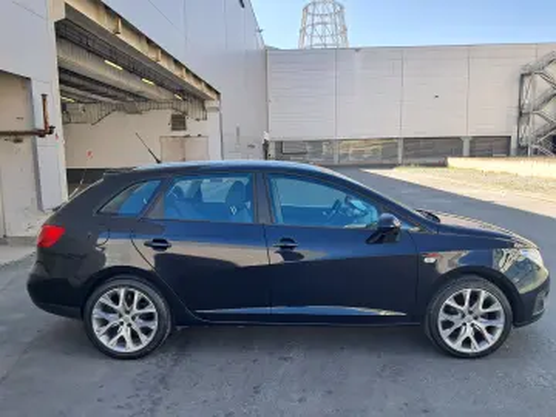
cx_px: 278
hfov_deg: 65.3
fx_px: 434
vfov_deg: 51.4
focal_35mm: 27
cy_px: 208
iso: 50
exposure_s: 1/242
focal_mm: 4
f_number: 1.8
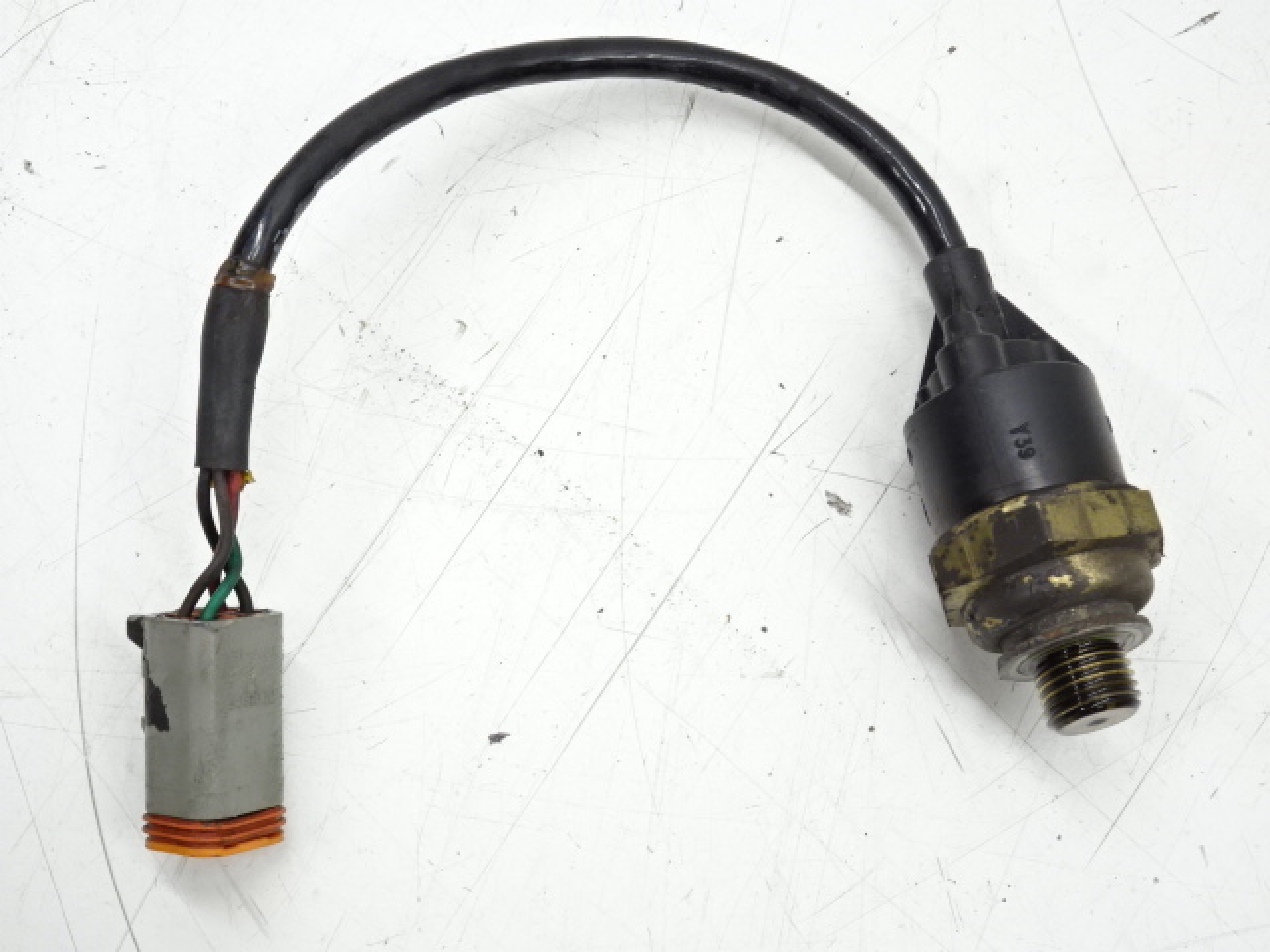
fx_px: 2201
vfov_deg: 24.4
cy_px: 476
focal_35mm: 60
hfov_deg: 32.2
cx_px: 635
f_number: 4.5
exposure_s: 1/60
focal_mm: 10.23
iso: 320
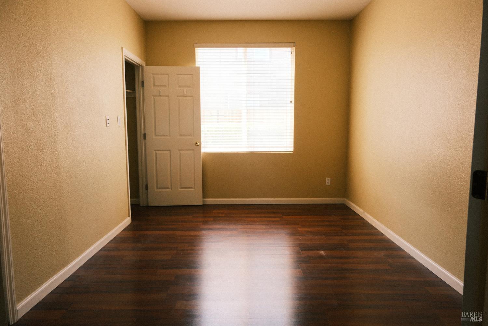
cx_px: 244
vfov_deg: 53.1
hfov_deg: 73.7
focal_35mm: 24
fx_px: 325
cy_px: 163
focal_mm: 16
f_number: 4
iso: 1250
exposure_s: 1/125
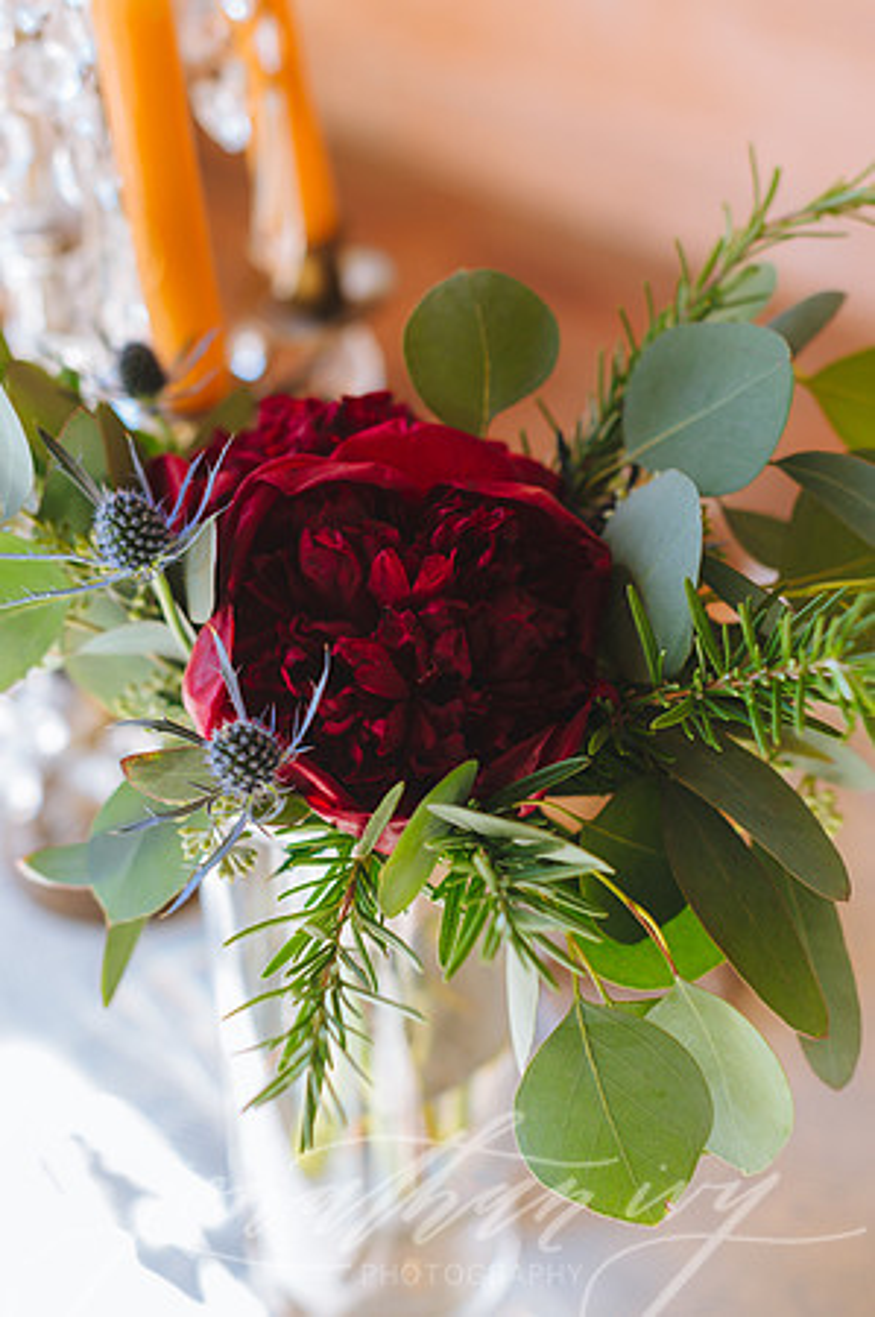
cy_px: 658
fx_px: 1827
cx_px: 438
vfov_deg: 39.6
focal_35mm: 50
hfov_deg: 26.9
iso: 320
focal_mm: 50
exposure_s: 1/60
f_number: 3.2
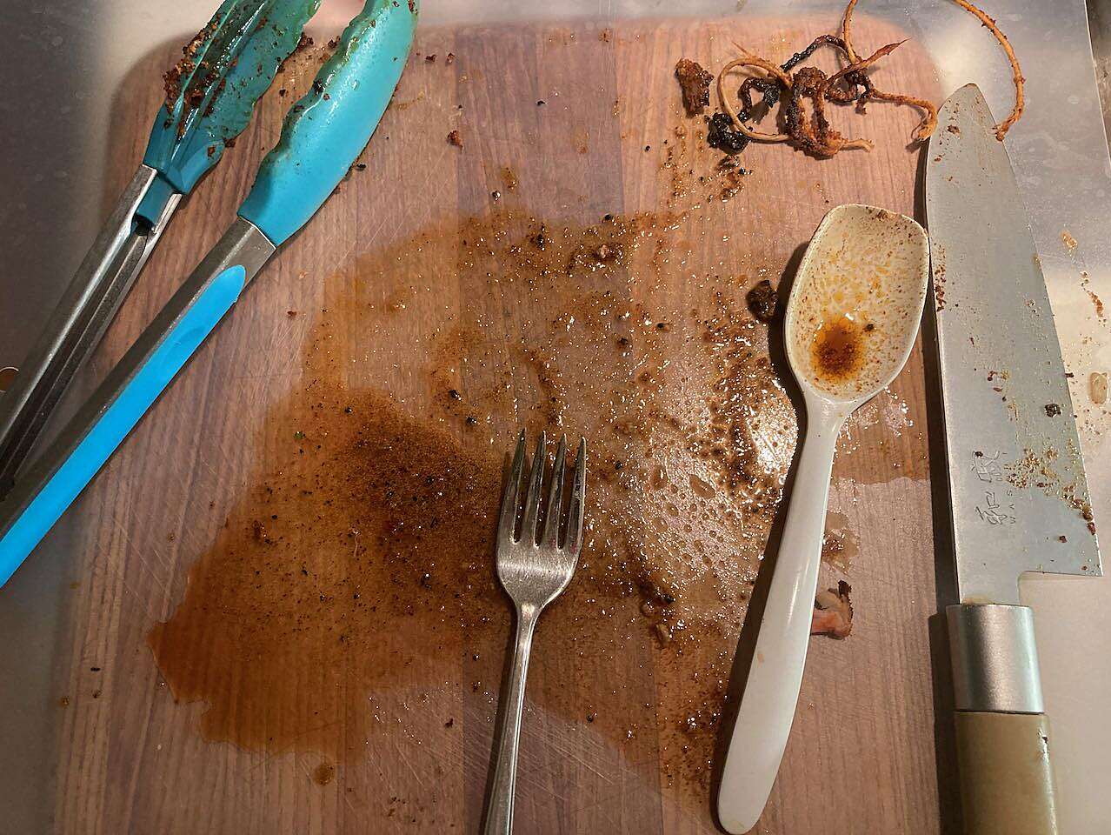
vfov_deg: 49.8
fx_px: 899
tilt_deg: -75.2
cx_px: 556
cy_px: 418
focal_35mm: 28
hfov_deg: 63.4
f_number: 1.8
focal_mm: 3.99
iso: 200
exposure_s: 1/60
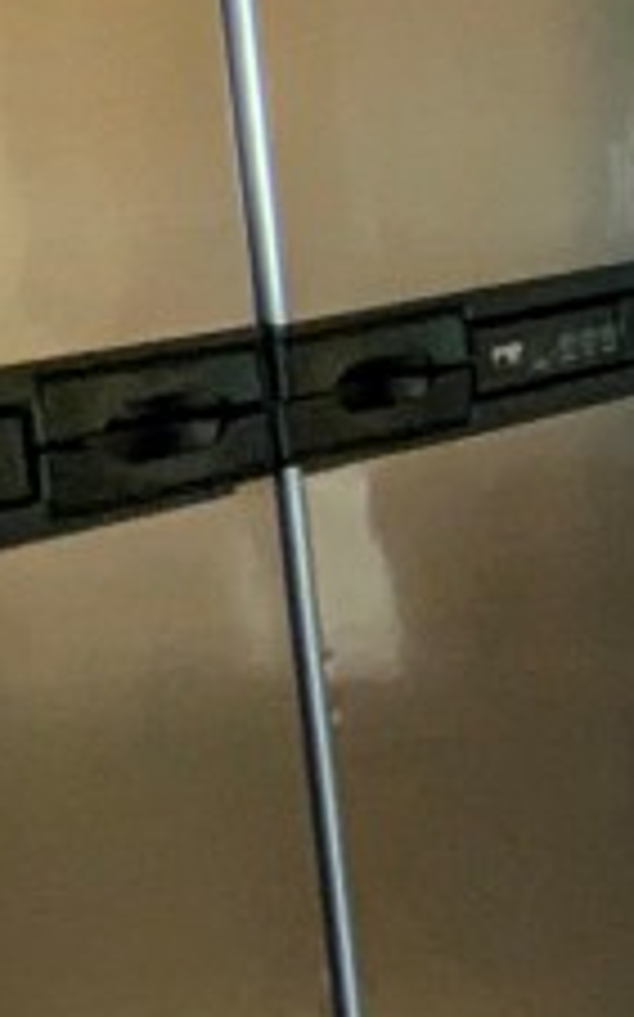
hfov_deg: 8.1
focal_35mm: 105
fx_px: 2906
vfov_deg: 19.8
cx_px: 2448
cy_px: 441
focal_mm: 2.35
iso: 175
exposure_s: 1/49.9
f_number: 2.2
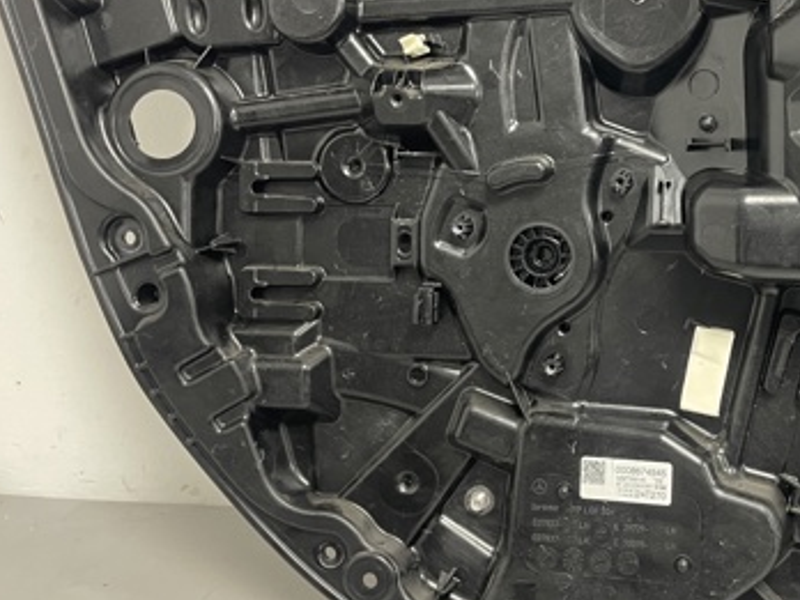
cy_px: 189
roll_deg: -0.7
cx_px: 637
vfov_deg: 31.2
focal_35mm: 46
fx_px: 1063
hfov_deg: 39.6
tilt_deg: -17.3
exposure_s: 1/50
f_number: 1.6
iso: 250
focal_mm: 5.1
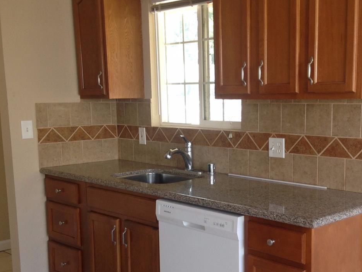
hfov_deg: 36.0
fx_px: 554
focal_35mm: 53
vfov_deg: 27.4
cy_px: 173
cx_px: 225
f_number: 2.4
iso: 50
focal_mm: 4.12
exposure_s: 1/24
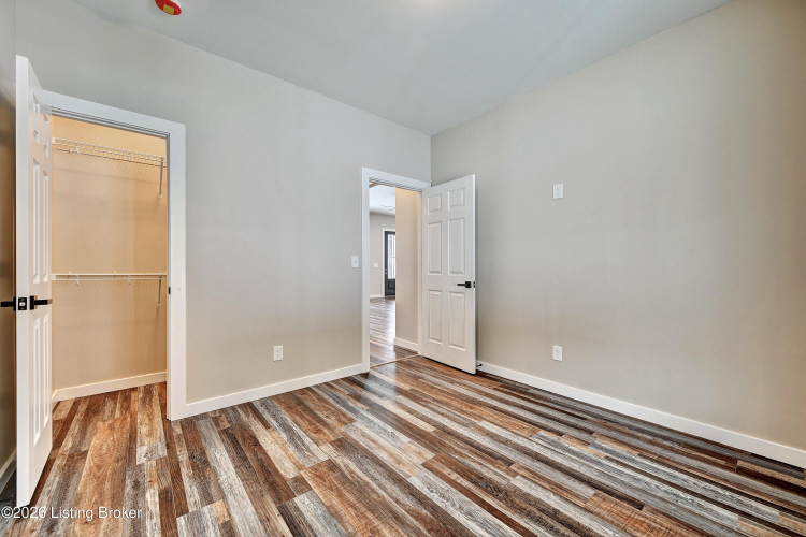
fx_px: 313
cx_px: 403
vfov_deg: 81.2
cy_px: 268
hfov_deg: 104.3
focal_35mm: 14
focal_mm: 14
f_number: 8
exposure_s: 1/3.33
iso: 200
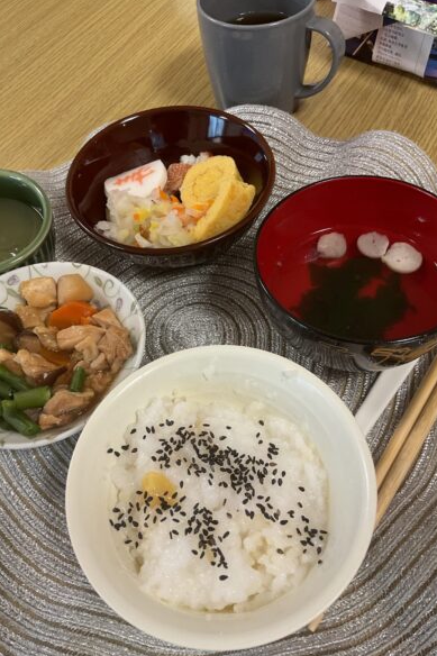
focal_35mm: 31
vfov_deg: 60.3
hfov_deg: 42.3
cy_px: 330
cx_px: 198
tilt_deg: -55.6
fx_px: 565
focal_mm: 3
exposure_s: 1/60
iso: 80
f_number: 1.8
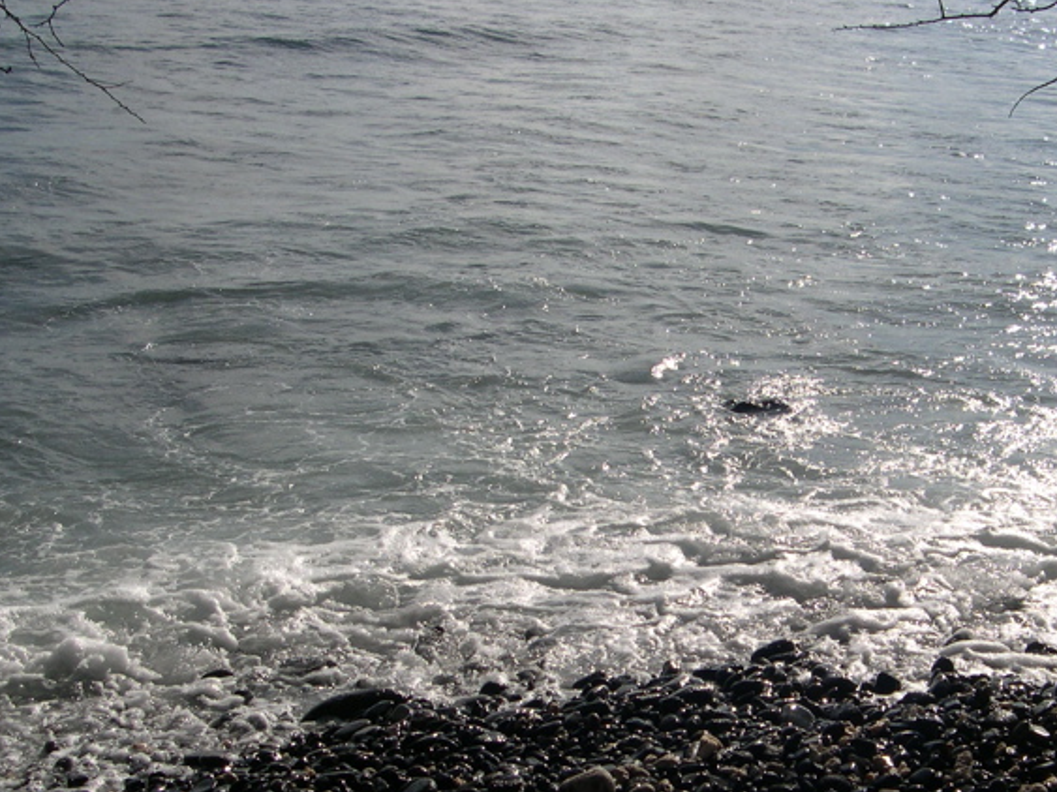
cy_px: 501
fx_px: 1649
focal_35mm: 54
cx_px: 668
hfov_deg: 35.3
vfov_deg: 26.9
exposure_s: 1/688
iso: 100
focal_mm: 8
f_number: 7.6
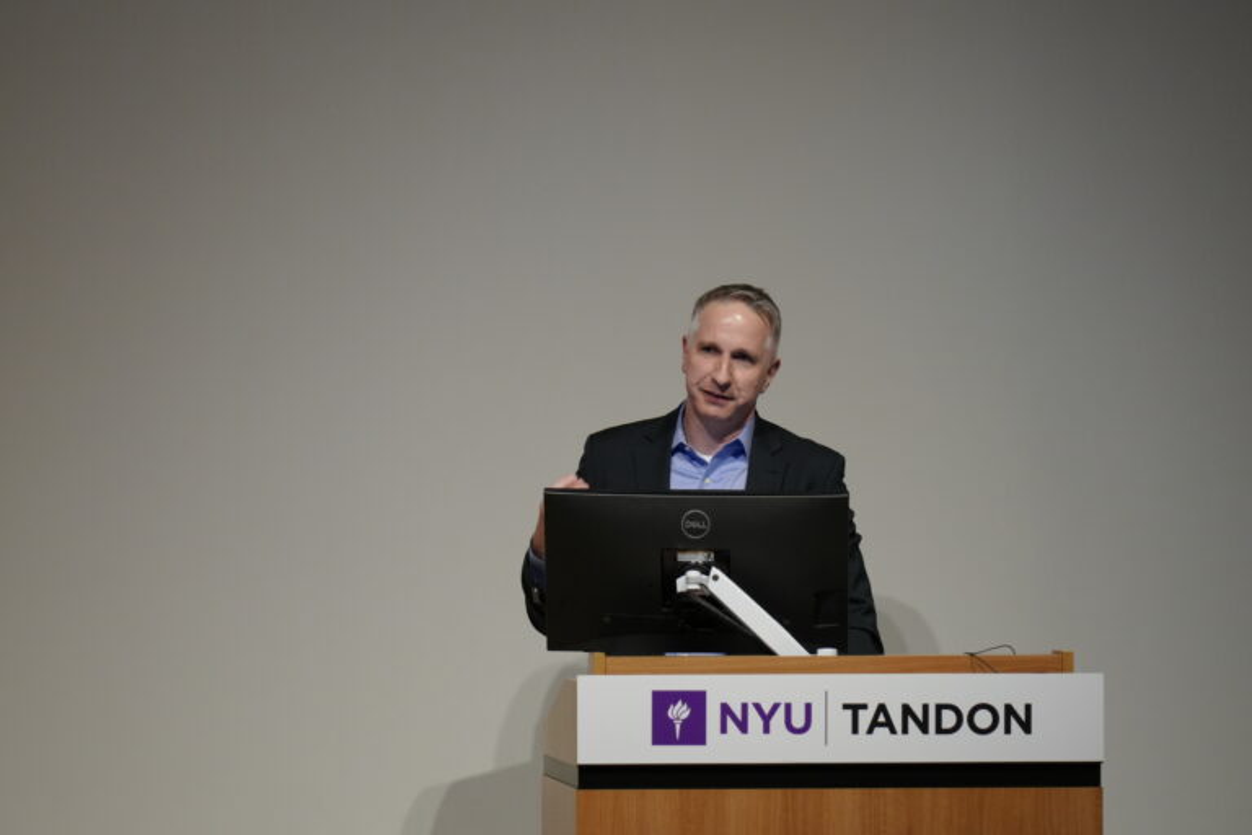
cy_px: 418
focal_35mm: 171
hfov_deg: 12.0
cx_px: 626
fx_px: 5947
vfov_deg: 8.0
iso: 1600
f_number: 5.6
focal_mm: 114
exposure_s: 1/125
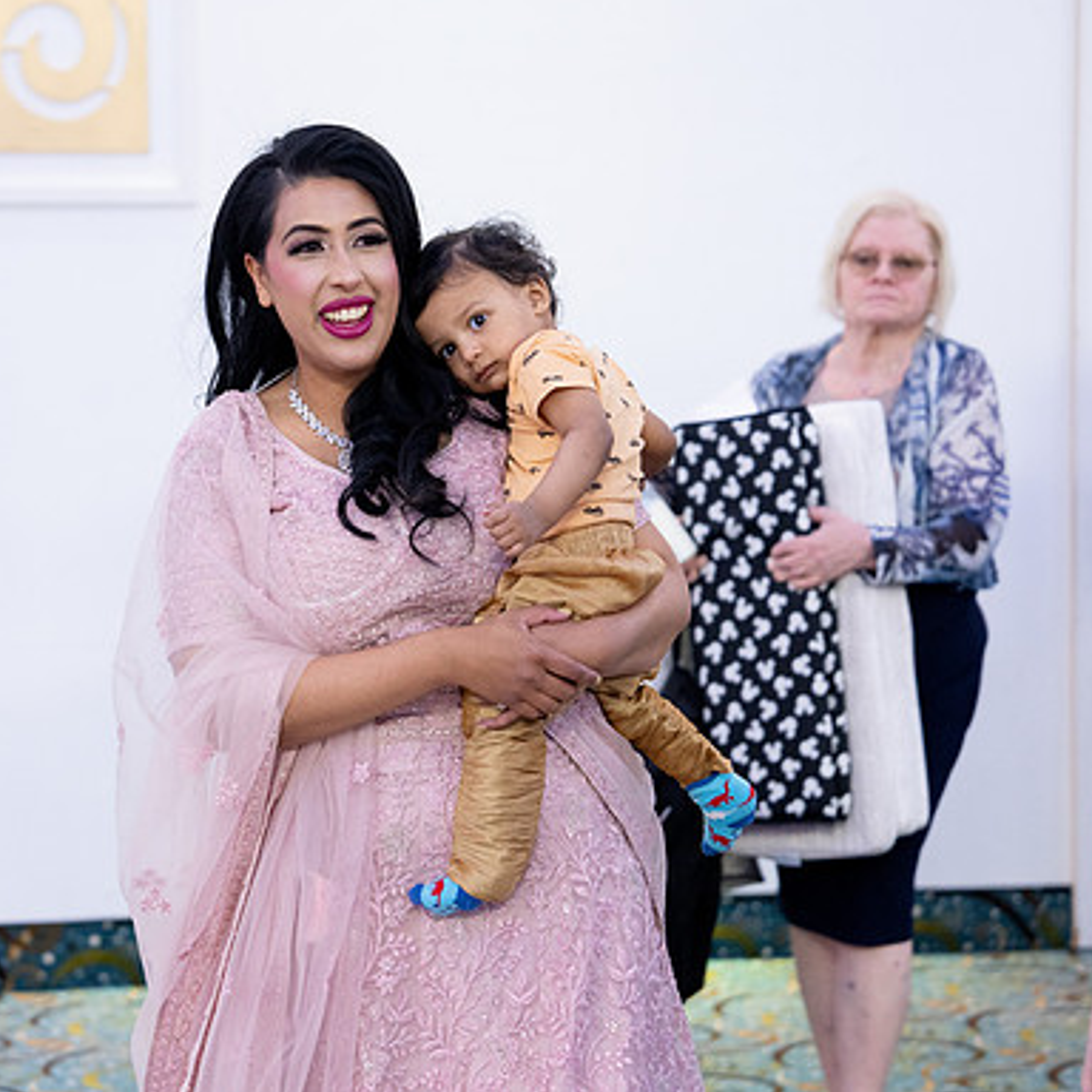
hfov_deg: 17.7
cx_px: 404
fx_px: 3498
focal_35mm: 98
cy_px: 545
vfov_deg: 17.7
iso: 2000
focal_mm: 70
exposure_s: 1/125
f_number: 2.8
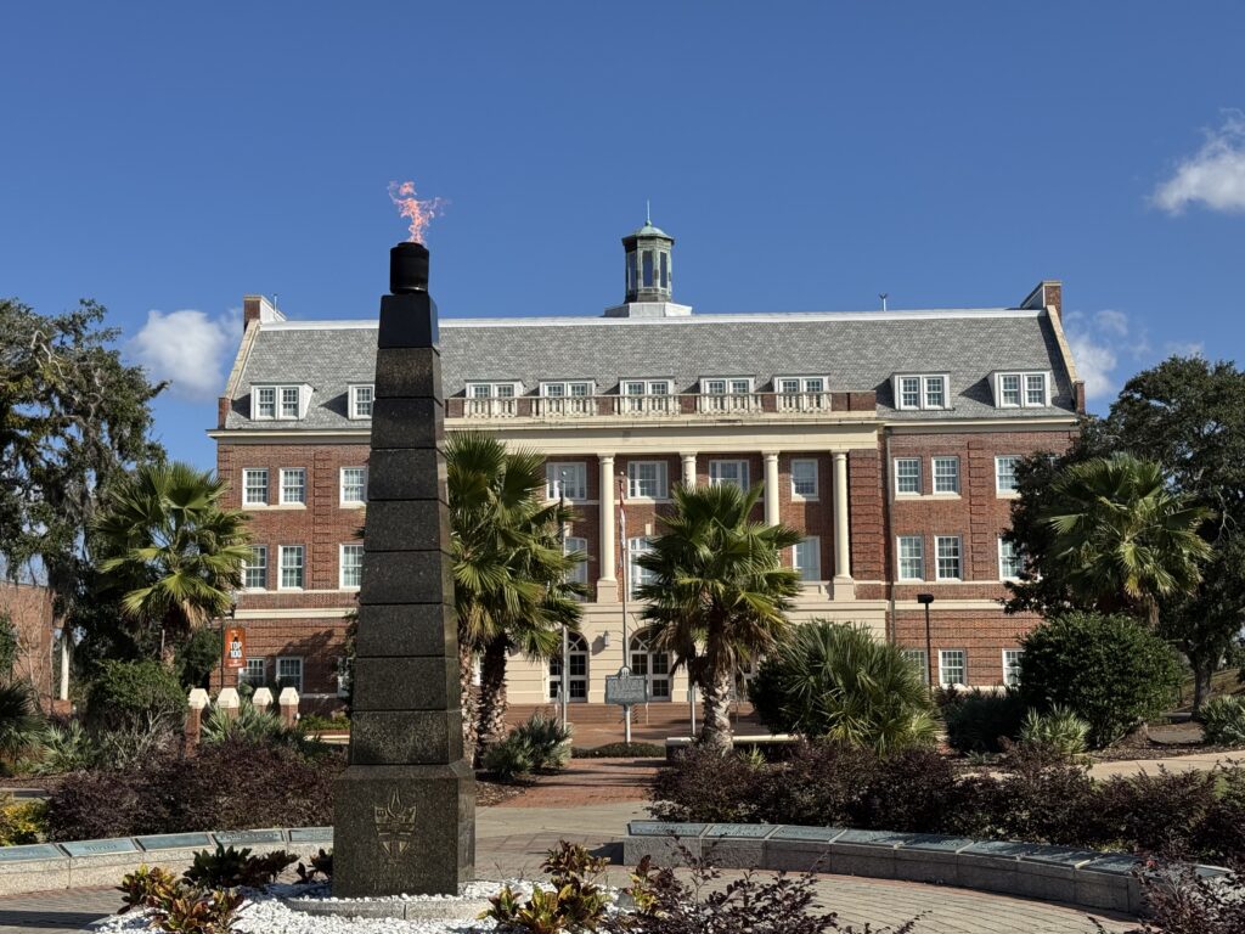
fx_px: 1726
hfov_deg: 39.7
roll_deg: +0.1
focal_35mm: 48
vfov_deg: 30.3
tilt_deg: +7.9
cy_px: 467
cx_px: 622
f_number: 1.78
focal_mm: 6.76
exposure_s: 1/5376
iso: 64
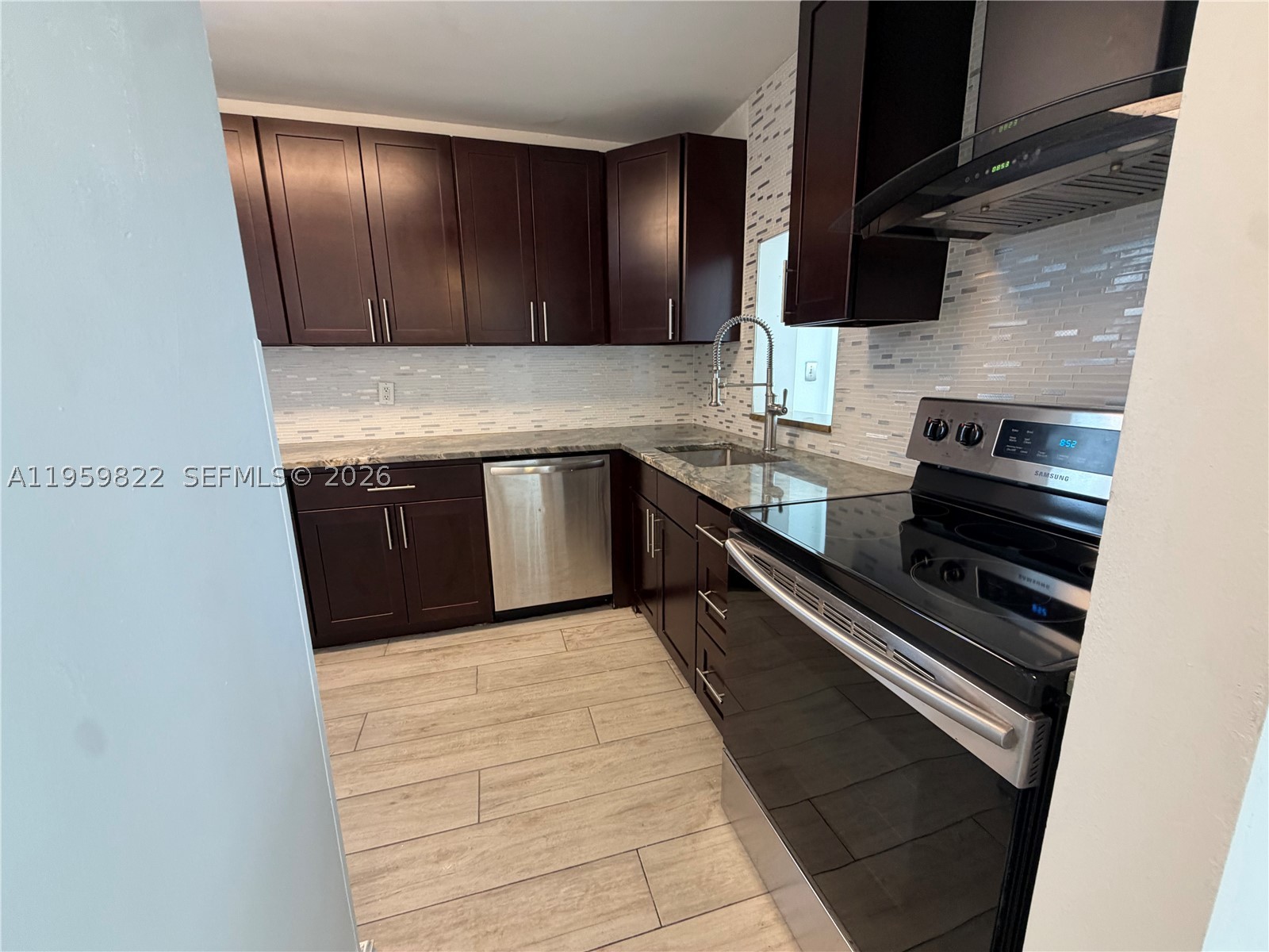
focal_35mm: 14
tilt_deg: -11.3
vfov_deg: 85.7
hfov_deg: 102.1
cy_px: 476
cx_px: 634
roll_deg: +1.0
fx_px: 513
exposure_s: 1/60
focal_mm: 2.22
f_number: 2.2
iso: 250
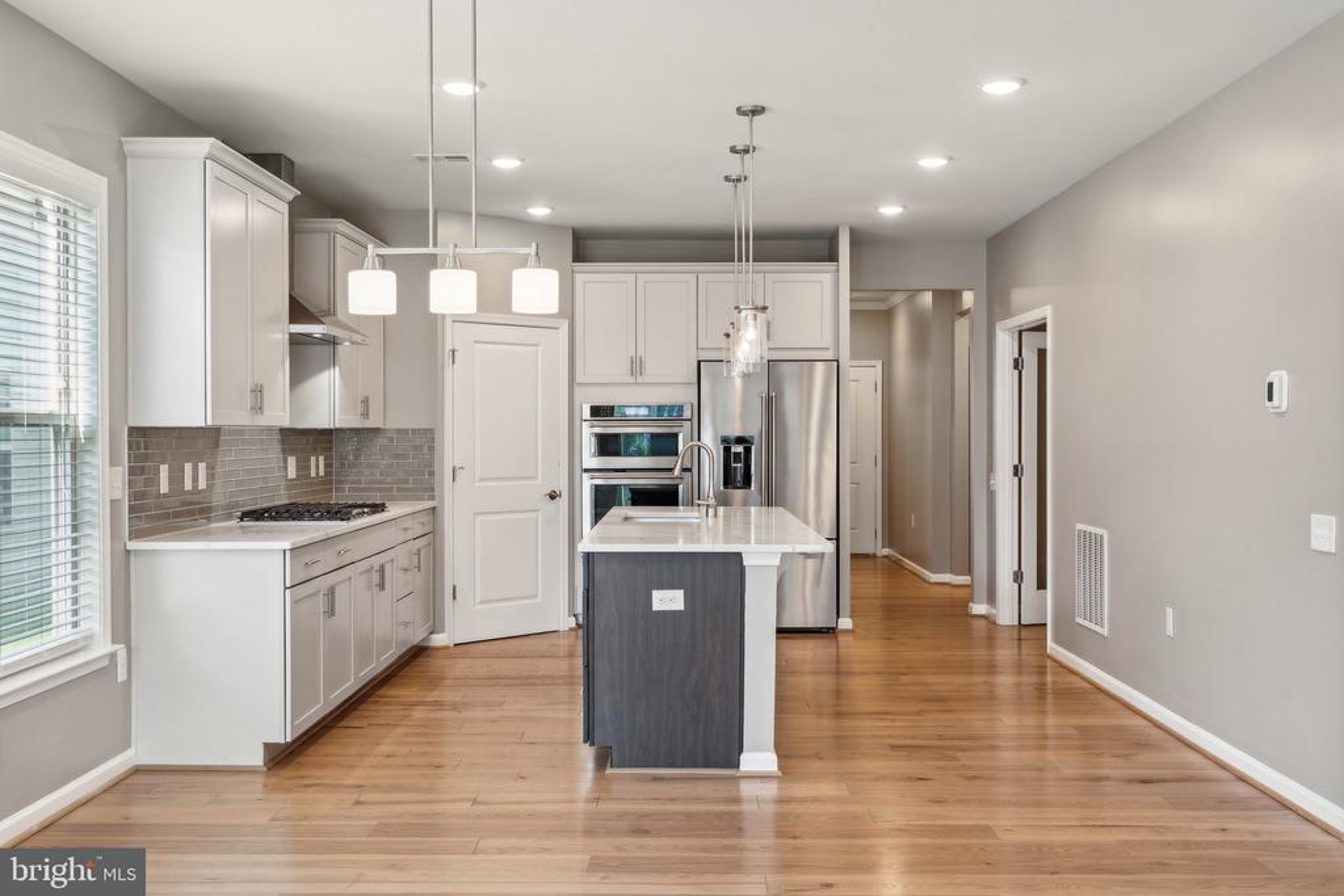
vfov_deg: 37.9
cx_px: 672
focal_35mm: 35
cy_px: 448
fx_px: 1307
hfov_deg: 54.4
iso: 125
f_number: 6.3
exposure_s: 1/8
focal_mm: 35
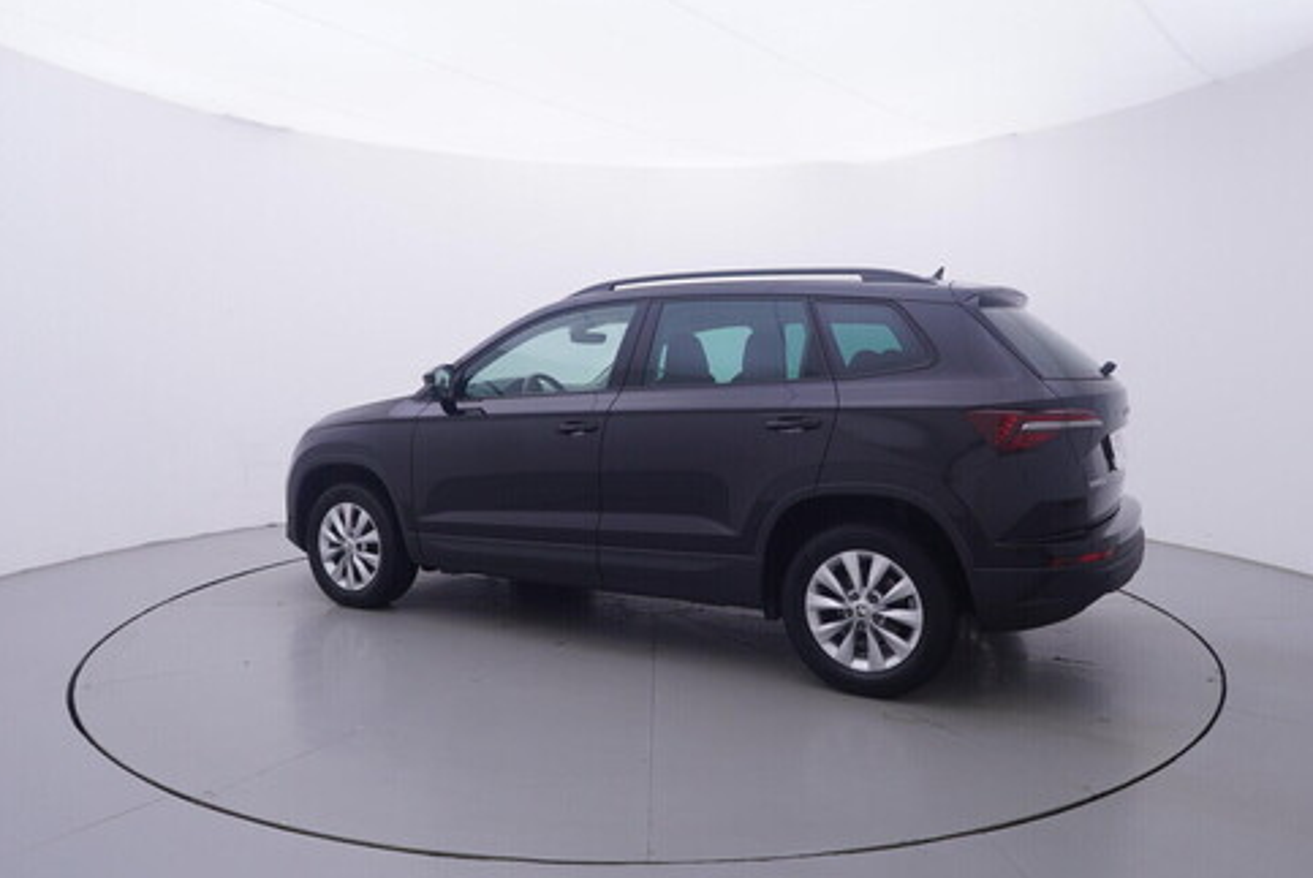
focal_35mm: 26
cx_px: 676
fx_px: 933
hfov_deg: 70.2
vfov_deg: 50.4
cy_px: 420
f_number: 5
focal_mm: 15
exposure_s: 1/80
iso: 200
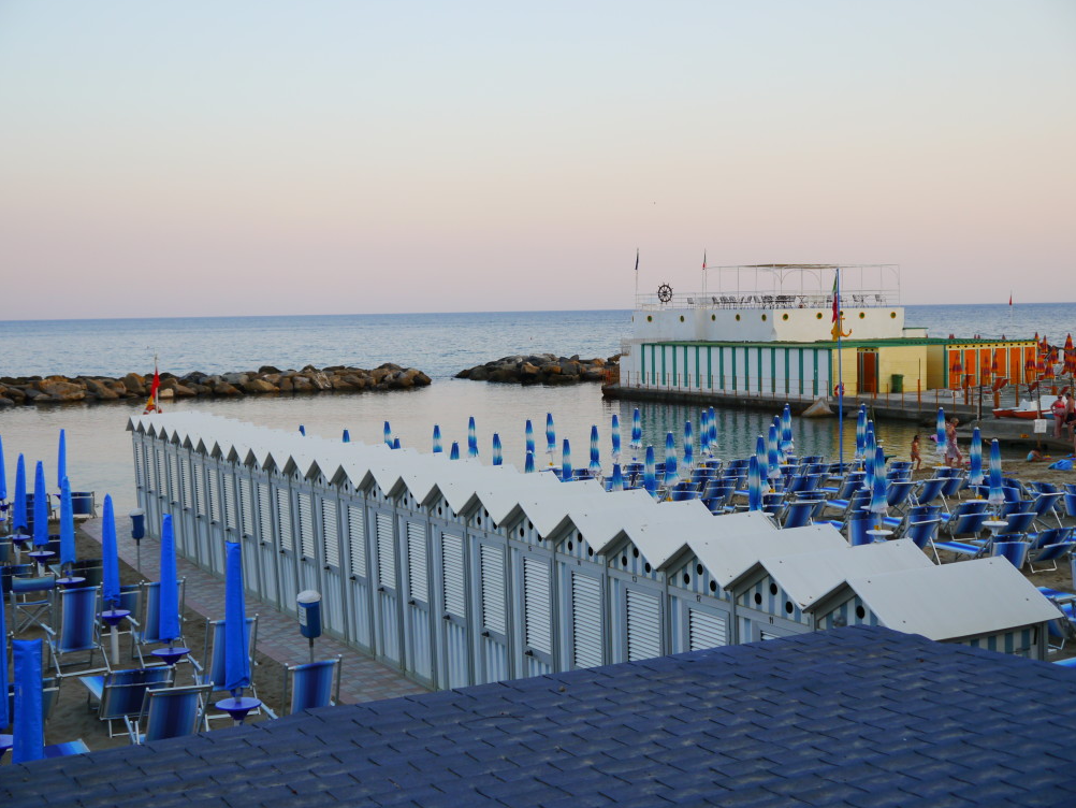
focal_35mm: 47
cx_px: 546
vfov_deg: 30.9
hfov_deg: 40.4
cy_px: 396
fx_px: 1461
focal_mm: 23
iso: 160
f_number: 5
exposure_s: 1/160
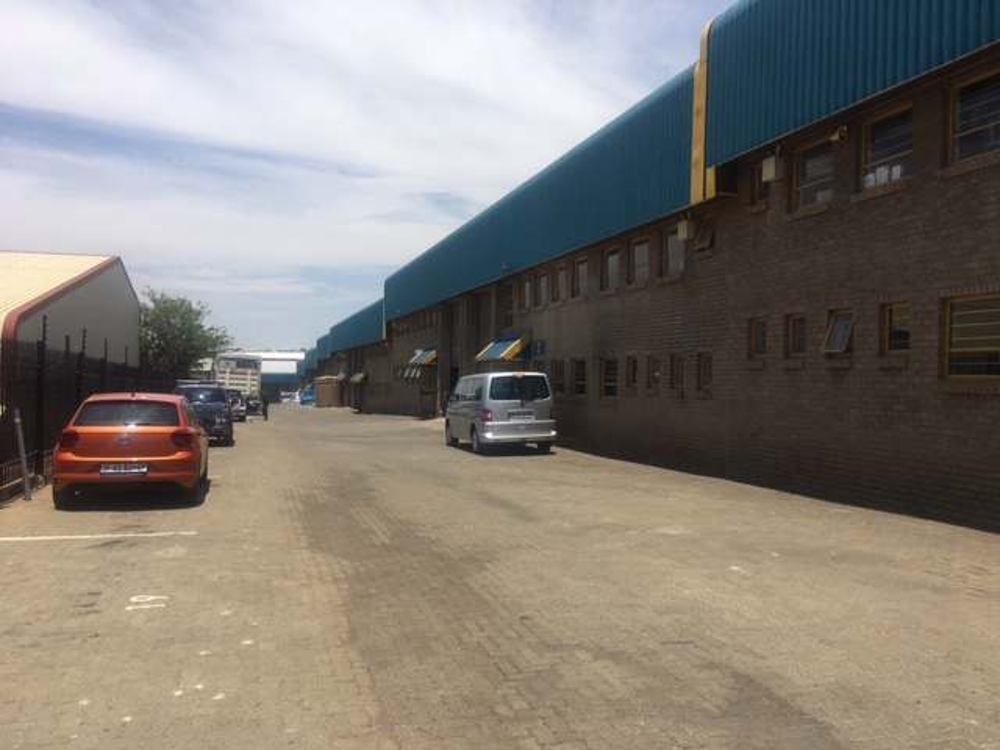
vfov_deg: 48.2
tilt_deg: -0.8
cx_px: 500
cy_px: 375
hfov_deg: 61.7
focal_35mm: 29
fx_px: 838
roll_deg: -0.3
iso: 25
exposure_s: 1/2747
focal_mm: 4.15
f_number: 2.2
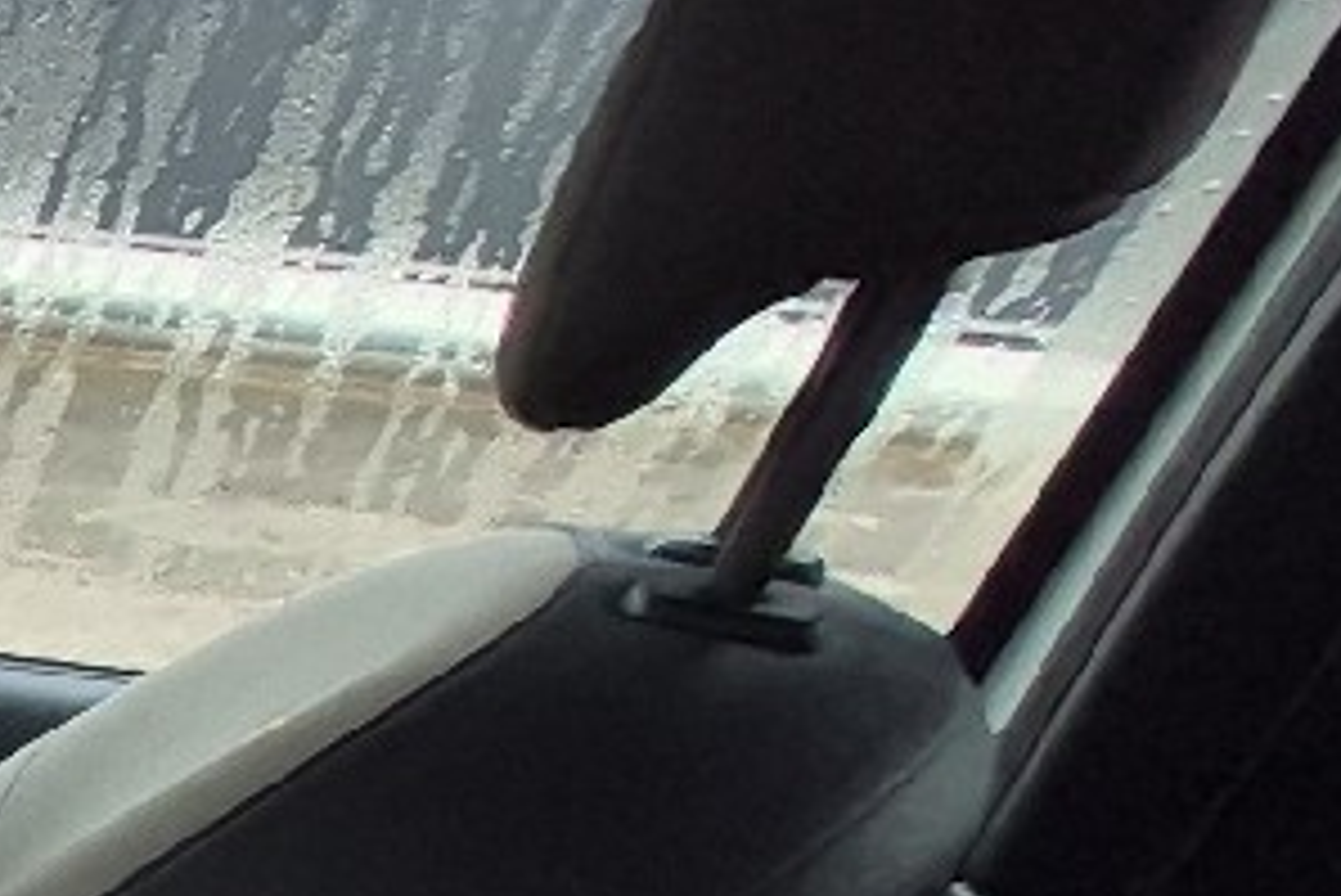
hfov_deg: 11.3
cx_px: -2740
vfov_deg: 14.4
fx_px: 3242
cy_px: 1432
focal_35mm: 87
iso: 40
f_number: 2.2
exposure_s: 1/217
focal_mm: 1.74
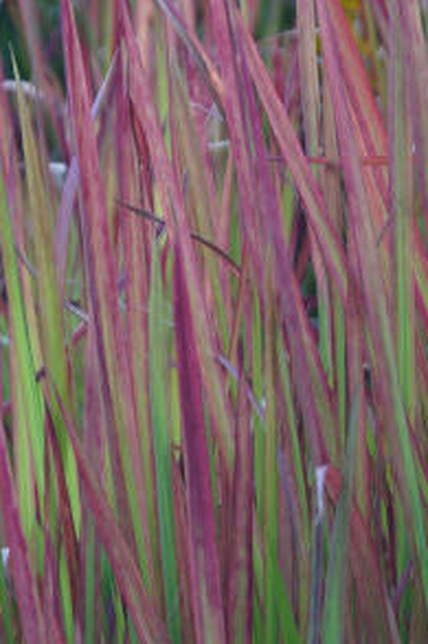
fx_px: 3660
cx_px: 81
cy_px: 267
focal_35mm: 205
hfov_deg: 6.7
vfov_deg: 10.0
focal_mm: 50
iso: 320
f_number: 5.6
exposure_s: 1/160
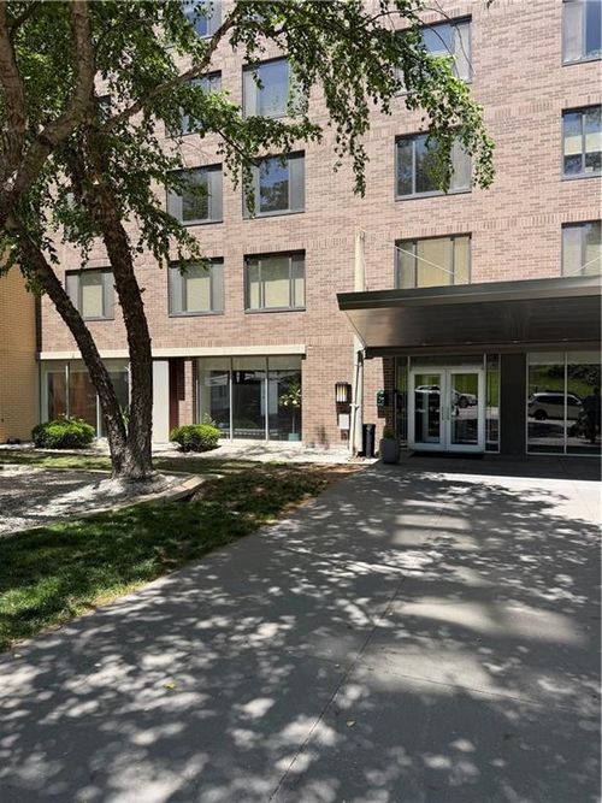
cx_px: 301
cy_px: 402
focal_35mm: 24
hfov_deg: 56.8
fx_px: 557
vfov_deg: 71.6
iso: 80
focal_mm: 6.76
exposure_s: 1/1653
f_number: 1.78
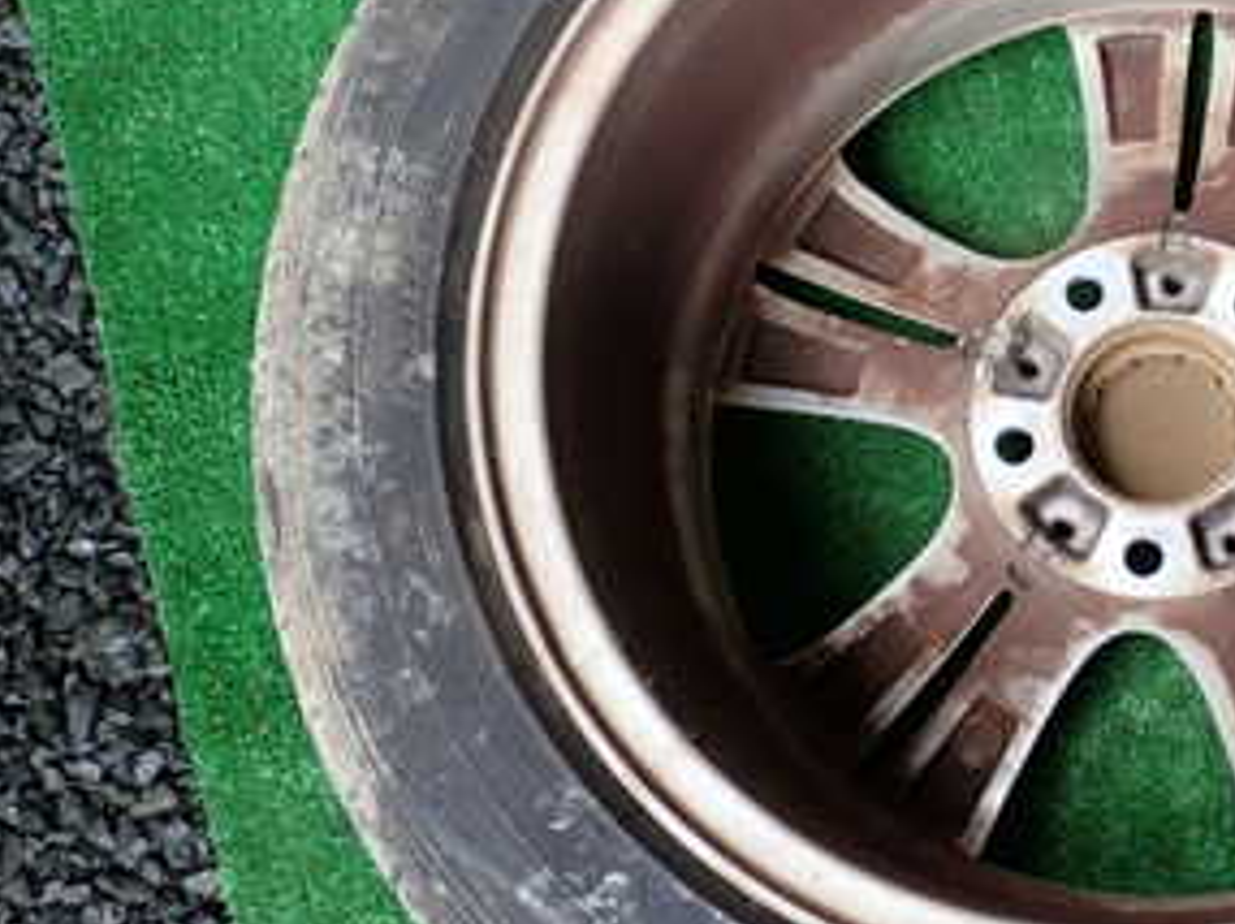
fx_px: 2246
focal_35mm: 63
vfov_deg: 23.2
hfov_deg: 29.1
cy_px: 393
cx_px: 1188
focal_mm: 5.4
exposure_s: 1/125
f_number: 2.3
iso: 125
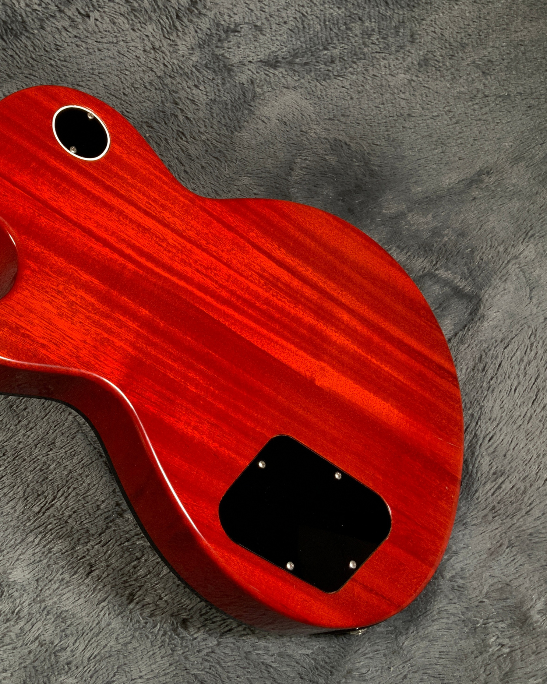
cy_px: 331
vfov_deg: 46.8
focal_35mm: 39
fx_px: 789
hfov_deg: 36.8
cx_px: 103
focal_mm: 3
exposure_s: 1/104
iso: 64
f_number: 1.8
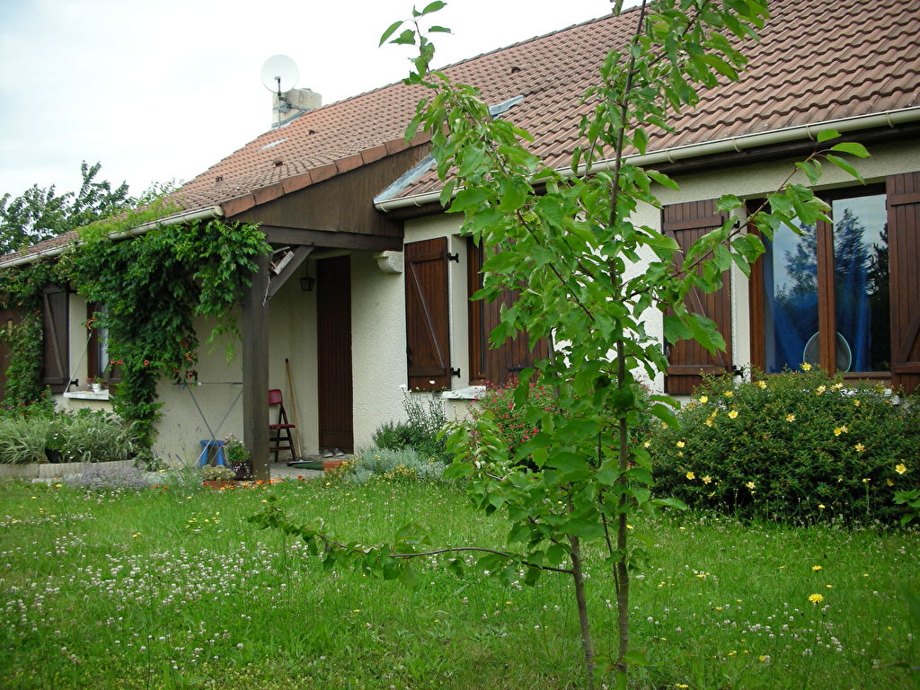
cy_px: 345
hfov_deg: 52.6
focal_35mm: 35
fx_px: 930
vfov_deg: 40.7
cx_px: 460
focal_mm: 5.8
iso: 50
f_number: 3
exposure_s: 1/280
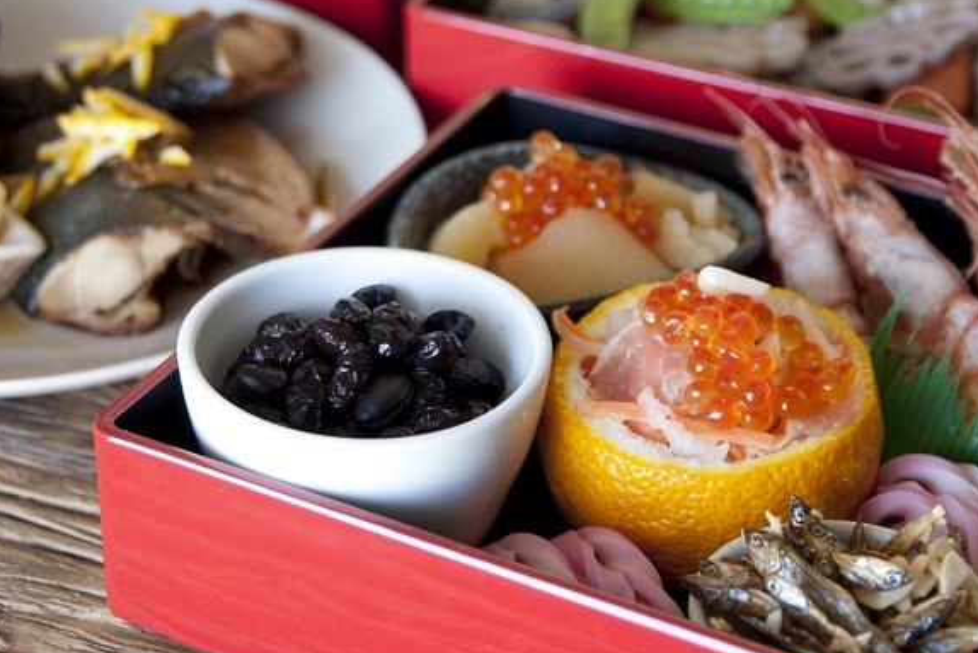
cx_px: 404
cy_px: 174
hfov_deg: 21.7
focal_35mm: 94
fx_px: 2554
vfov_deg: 14.5
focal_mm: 40
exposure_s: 1/80
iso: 800
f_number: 3.8
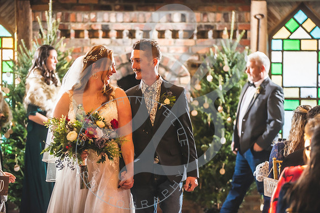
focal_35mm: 132
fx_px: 1175
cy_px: 107
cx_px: 169
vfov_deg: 10.4
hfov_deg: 15.5
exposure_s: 1/200
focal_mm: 120
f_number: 2.8
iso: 1000
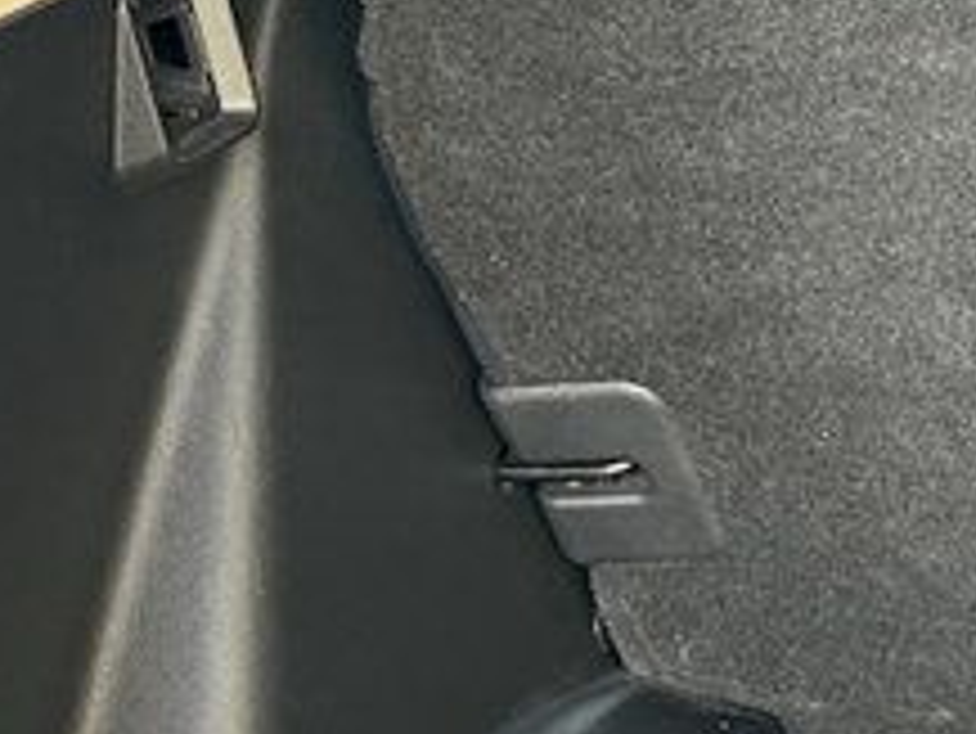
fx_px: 3188
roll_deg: -0.5
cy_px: 1063
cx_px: 2100
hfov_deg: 14.0
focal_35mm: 113
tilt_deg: -31.6
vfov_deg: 12.5
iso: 250
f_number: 1.78
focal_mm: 6.76
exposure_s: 1/60
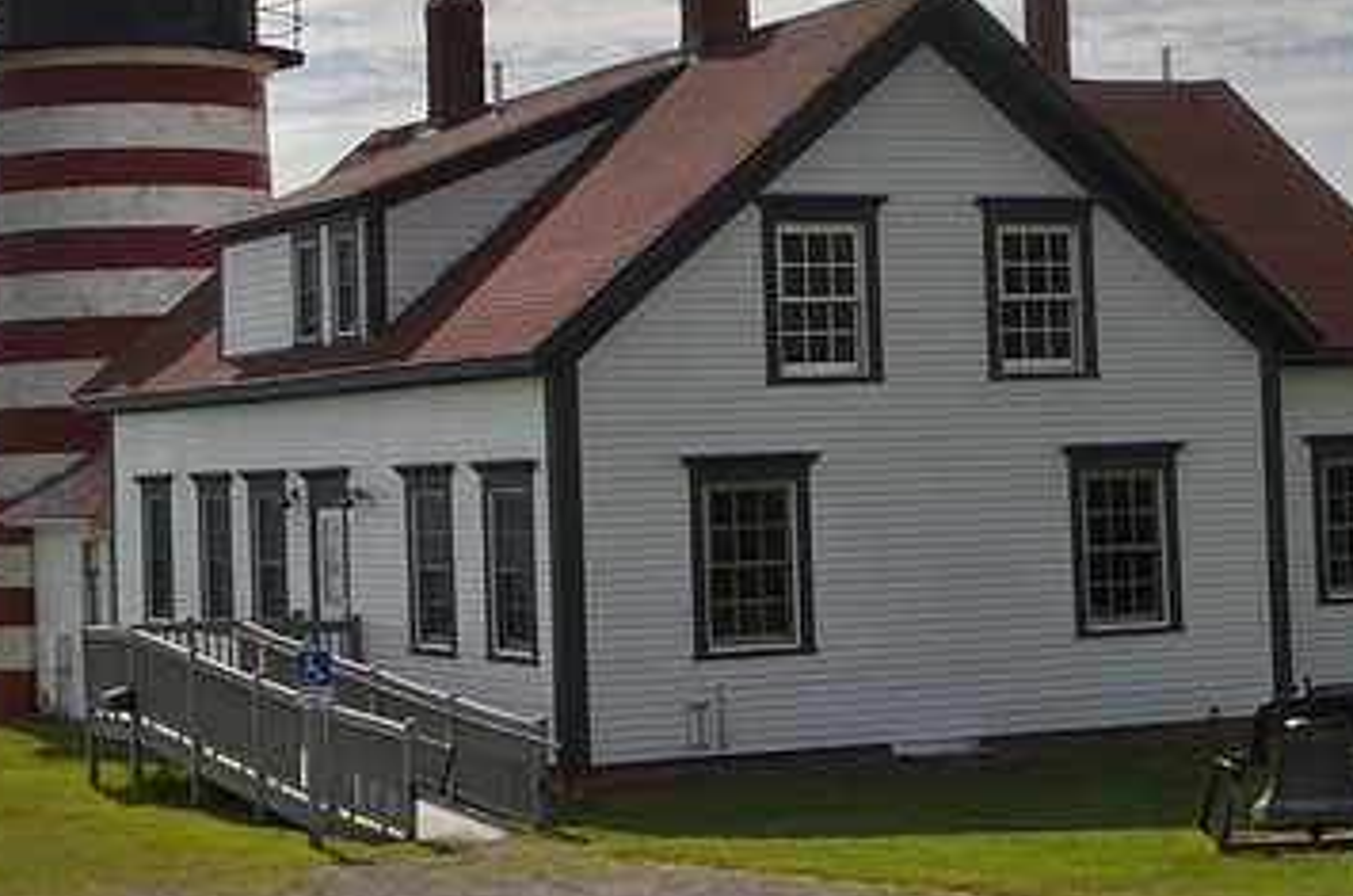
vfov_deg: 15.8
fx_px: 3218
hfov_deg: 23.7
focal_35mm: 86
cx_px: 682
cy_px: 194
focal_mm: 35
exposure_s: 1/160
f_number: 25
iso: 100
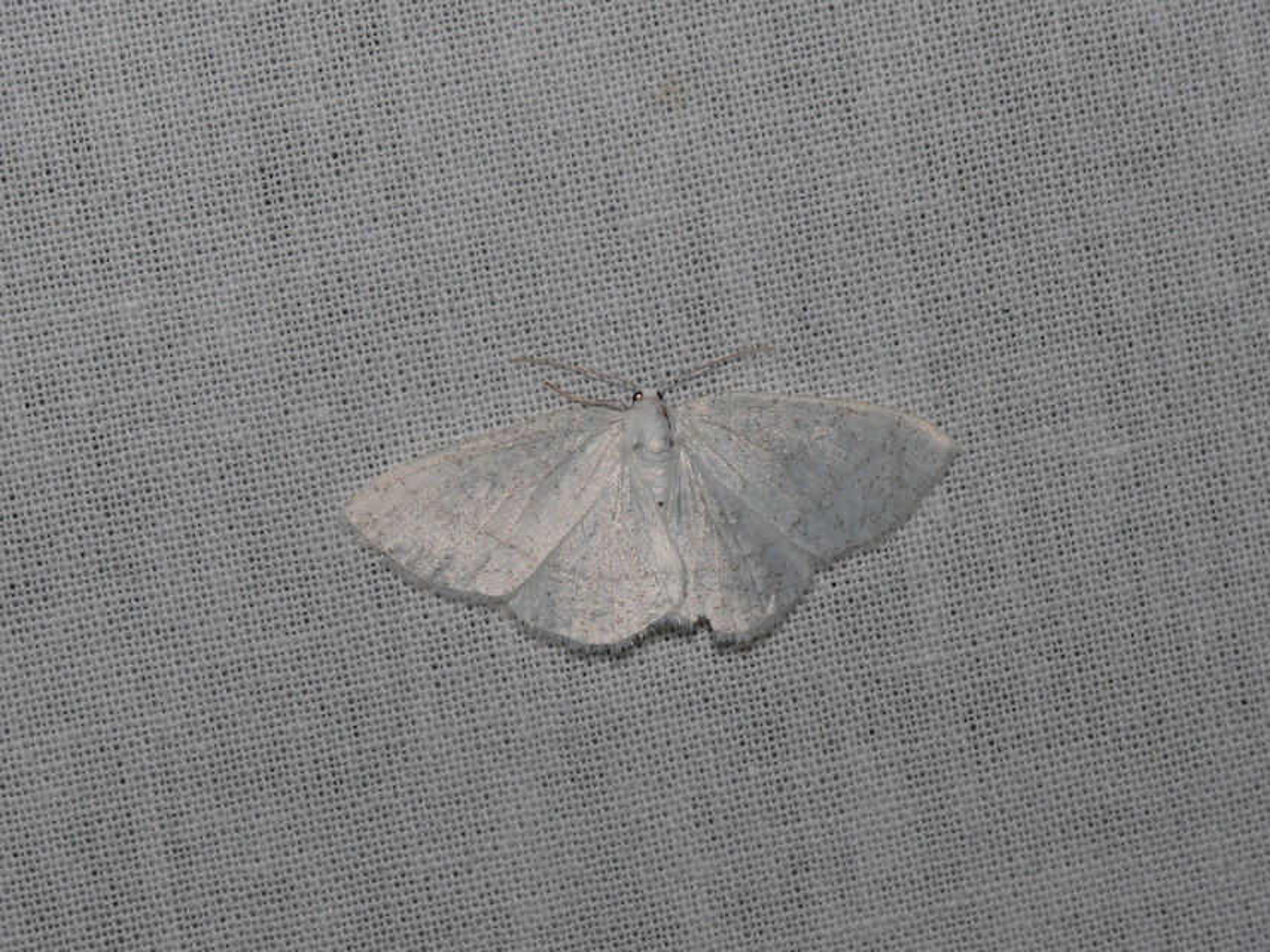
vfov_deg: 10.0
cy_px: 476
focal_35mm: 148
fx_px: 5431
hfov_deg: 13.3
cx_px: 635
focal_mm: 31.3
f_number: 11
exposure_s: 1/640
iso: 100
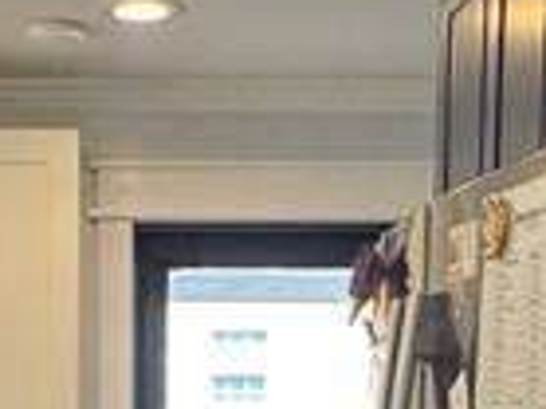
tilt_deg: -9.1
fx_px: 1623
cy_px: 641
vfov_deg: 13.4
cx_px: 79
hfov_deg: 18.8
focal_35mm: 103
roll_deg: -0.8
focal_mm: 2.22
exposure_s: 1/120
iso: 250
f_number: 2.2
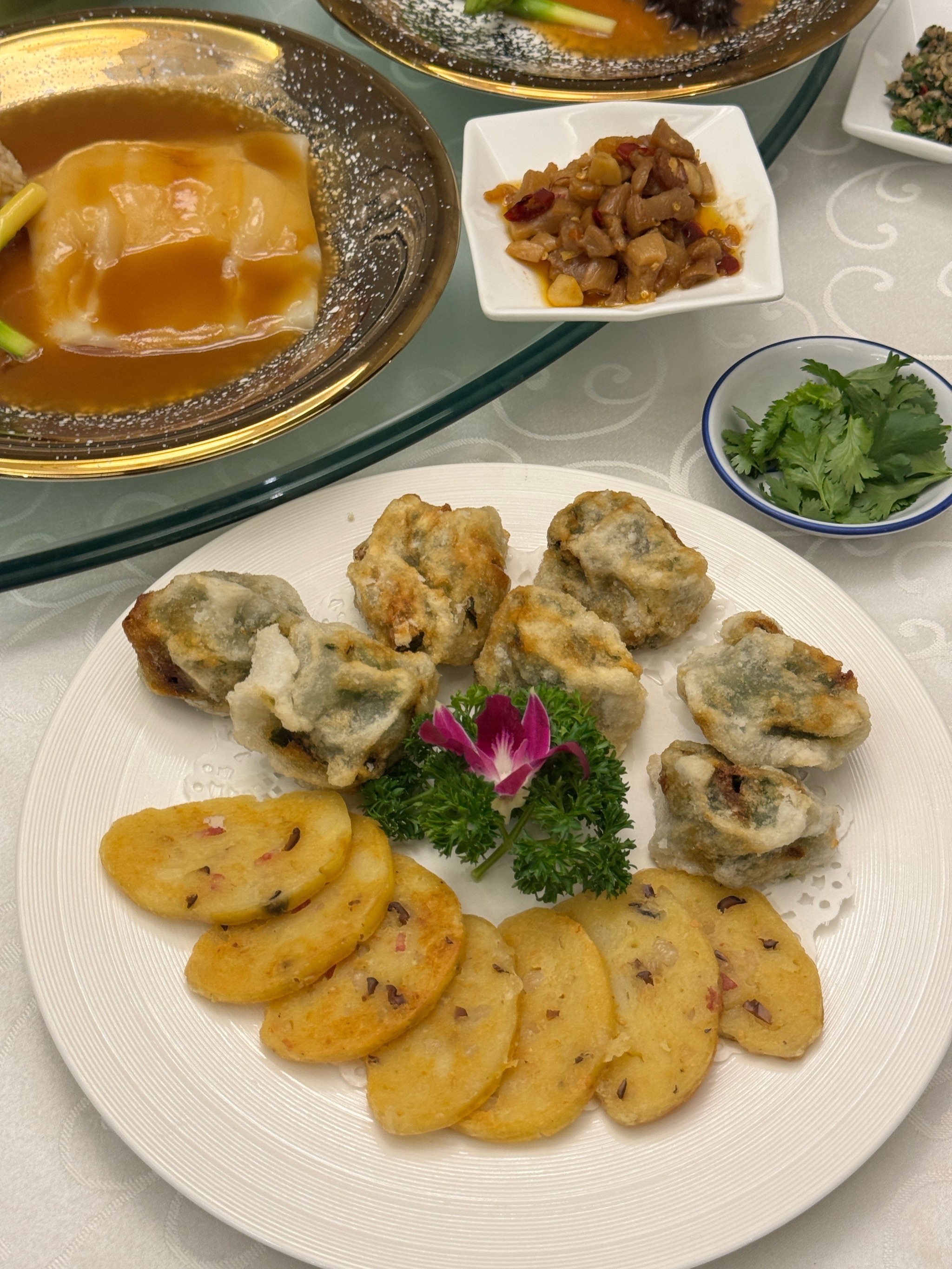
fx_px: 1760
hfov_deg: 30.3
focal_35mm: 48
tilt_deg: -52.6
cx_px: 476
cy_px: 634
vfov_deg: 39.7
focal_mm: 6.76
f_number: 1.78
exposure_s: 1/50
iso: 100
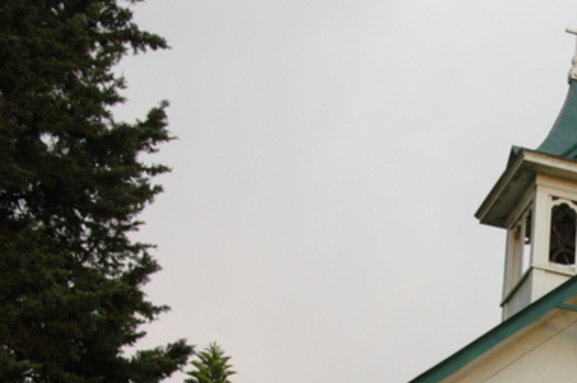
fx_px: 2145
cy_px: 411
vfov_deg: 10.1
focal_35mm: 134
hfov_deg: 15.0
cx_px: 615
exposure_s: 1/30
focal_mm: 34
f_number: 8
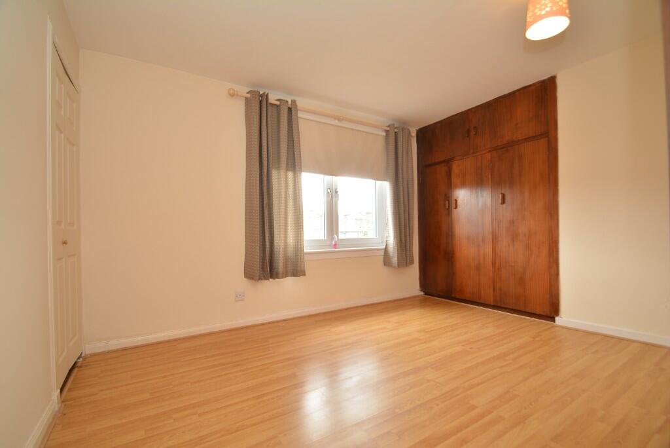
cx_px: 335
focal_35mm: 15
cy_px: 224
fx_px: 279
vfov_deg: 77.4
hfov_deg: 100.4
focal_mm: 10
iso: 100
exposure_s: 1/13
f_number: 6.3
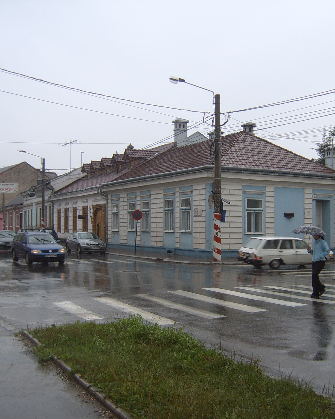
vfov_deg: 40.3
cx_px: 187
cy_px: 211
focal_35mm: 46
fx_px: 570
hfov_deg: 32.7
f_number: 2.8
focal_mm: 5.8
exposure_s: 1/90
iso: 50
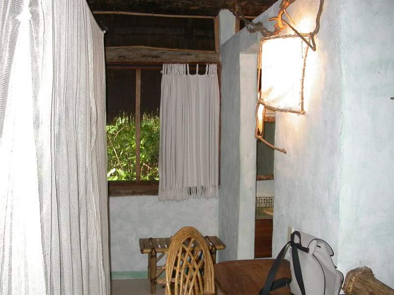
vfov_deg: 37.7
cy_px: 148
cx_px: 197
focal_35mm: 38
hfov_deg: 49.0
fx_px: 433
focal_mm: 7.85
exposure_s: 1/60
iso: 200
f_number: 2.6
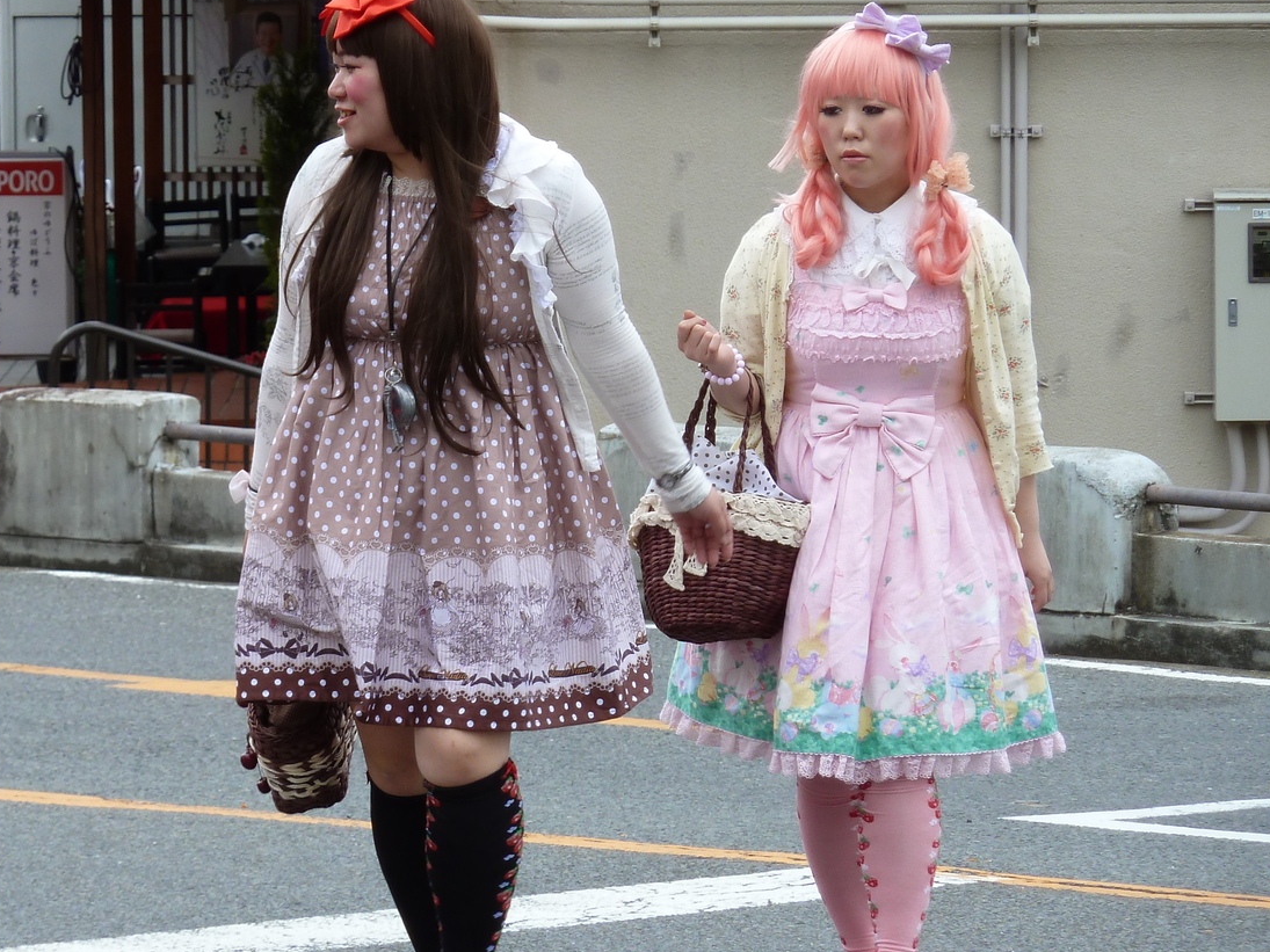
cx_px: 354
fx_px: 9758
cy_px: 484
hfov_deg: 7.4
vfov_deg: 5.6
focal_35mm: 266
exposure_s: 1/125
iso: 80
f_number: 4.5
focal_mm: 29.9
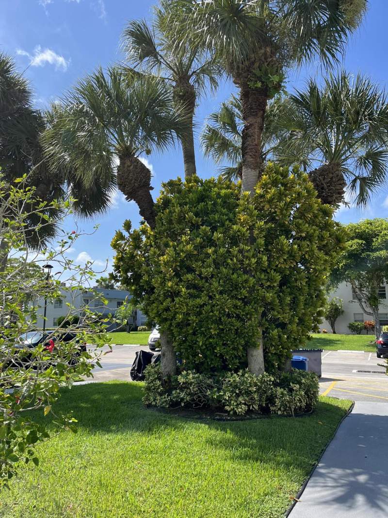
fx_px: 388
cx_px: 194
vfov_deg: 67.3
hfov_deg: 53.1
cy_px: 259
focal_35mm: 26
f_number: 1.6
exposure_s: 1/1721
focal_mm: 5.1
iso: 50
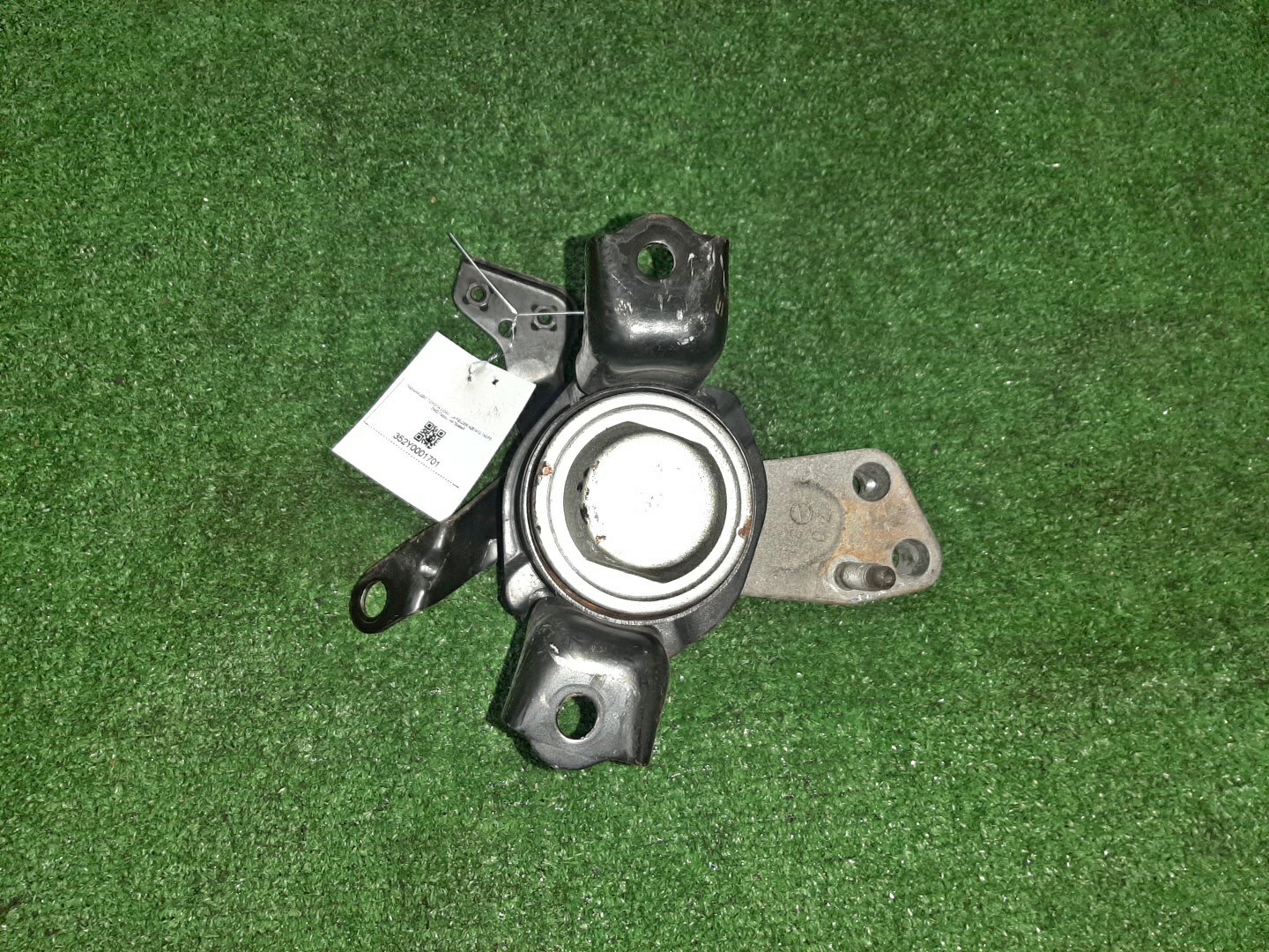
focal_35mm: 26
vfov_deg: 53.1
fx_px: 953
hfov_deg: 67.3
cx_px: 634
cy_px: 476
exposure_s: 1/25
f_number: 1.7
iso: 213
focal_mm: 3.93
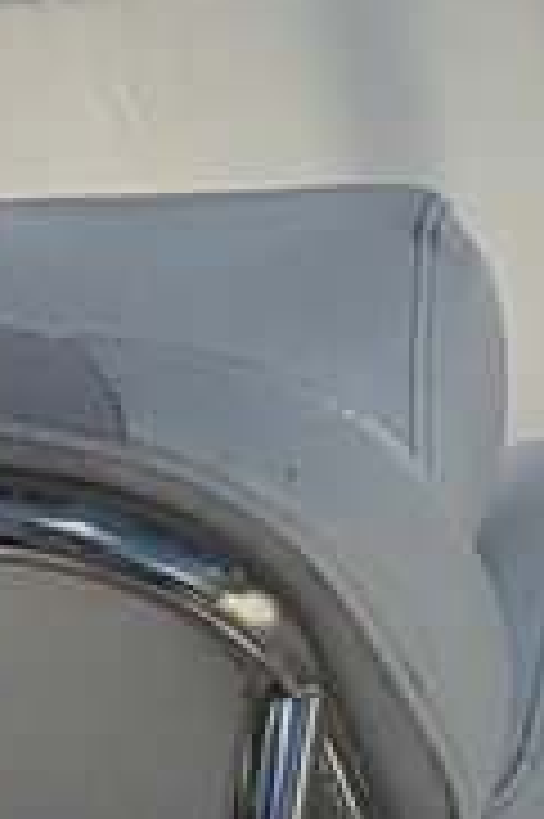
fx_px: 1862
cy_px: 194
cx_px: 949
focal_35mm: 82
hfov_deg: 14.7
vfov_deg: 24.5
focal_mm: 2.22
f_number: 2.2
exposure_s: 1/1339
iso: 25
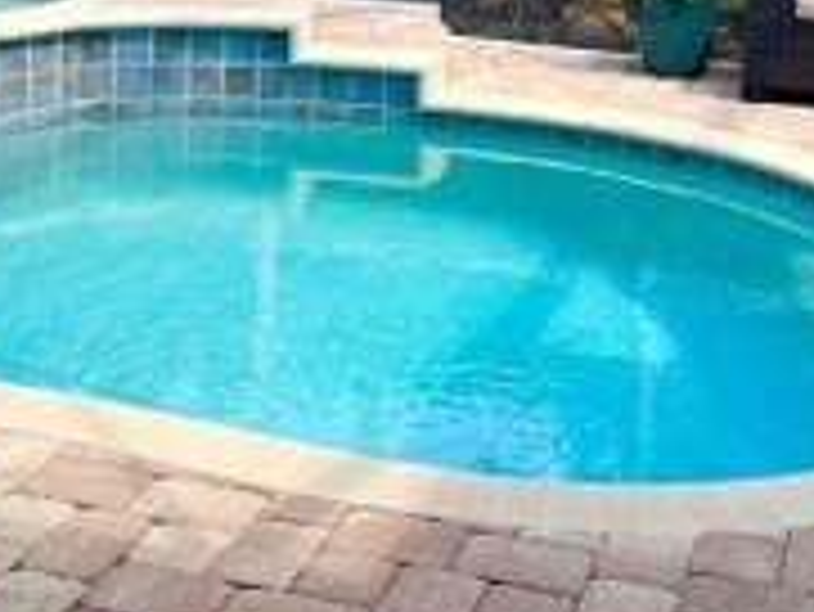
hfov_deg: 28.1
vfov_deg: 20.1
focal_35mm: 69
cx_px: 441
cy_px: -99
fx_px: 1624
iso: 50
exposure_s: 1/594
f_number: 1.5
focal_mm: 5.7
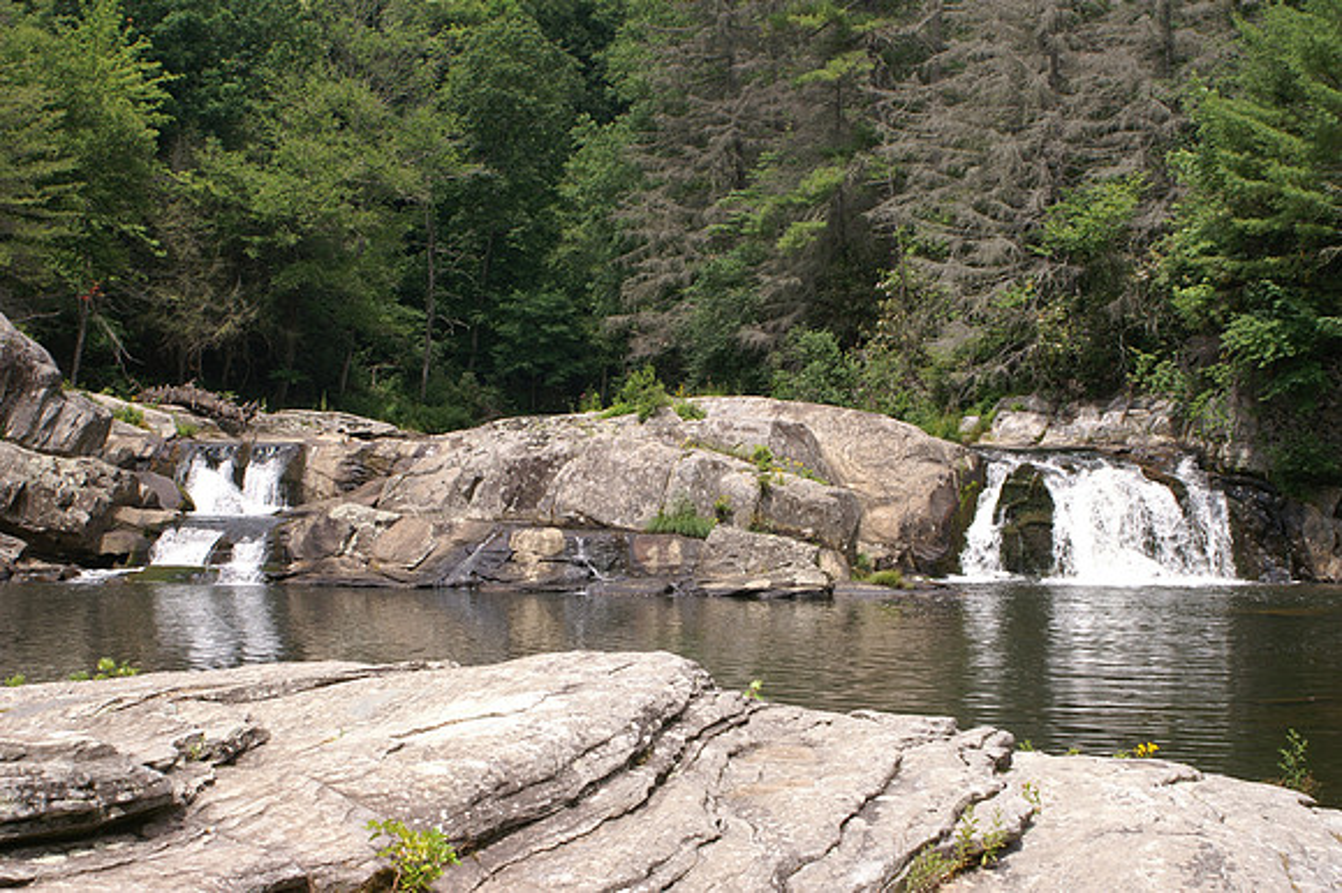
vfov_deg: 25.7
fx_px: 1956
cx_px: 671
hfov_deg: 37.9
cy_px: 446
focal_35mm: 52
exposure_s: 1/100
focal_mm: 35
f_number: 13
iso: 100
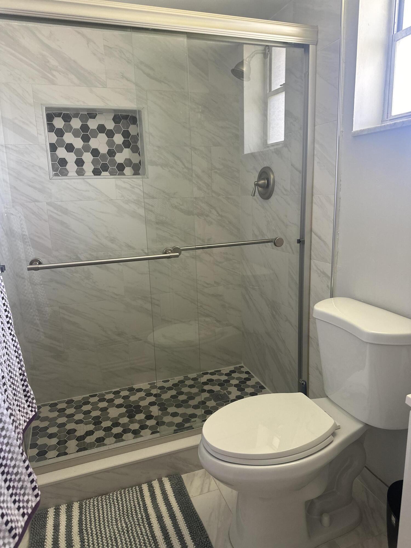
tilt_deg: -11.7
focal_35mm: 24
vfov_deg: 71.6
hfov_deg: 56.8
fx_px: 380
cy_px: 274
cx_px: 206
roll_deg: +1.0
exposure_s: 1/60
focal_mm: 6.86
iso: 160
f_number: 1.78
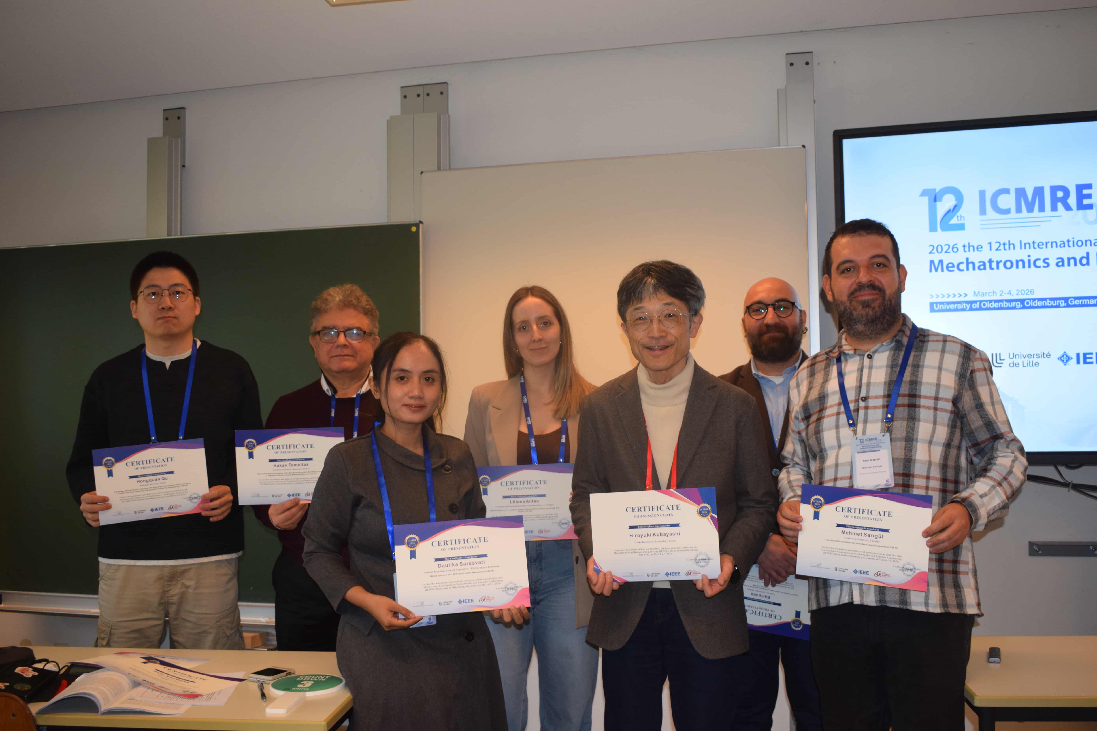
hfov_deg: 53.1
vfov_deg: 36.9
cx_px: 548
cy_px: 366
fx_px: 1097
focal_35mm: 36
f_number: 5
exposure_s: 1/100
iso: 800
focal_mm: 24
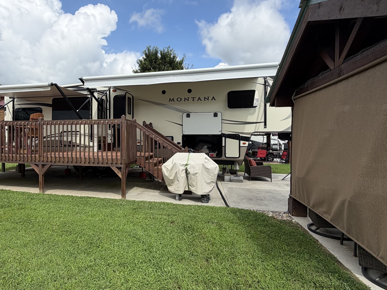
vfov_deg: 61.0
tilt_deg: -0.2
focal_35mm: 22
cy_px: 138
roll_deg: +0.1
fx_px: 246
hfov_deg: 75.0
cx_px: 144
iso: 20
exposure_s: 1/770
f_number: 2.2
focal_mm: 2.22
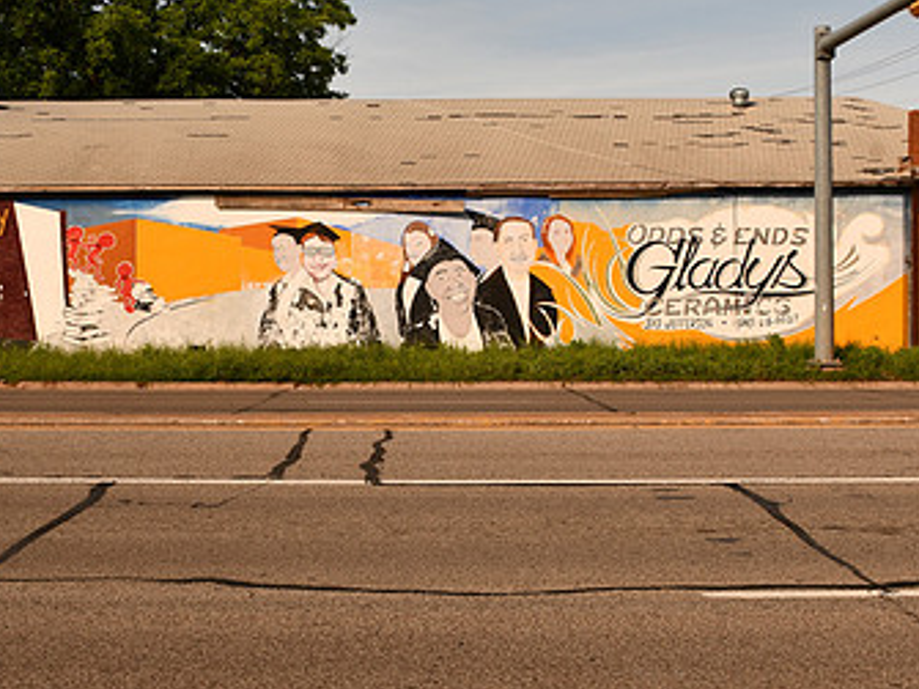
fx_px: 1327
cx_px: 447
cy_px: 257
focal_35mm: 50
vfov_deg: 29.0
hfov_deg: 38.2
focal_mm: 20
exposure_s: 1/160
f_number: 13
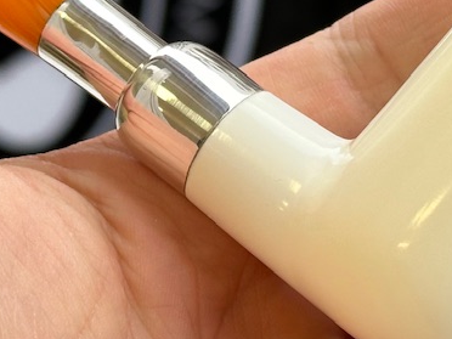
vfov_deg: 9.0
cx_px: 264
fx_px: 2154
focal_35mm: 165
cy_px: 70
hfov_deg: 12.0
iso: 80
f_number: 1.78
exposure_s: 1/113
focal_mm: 6.86
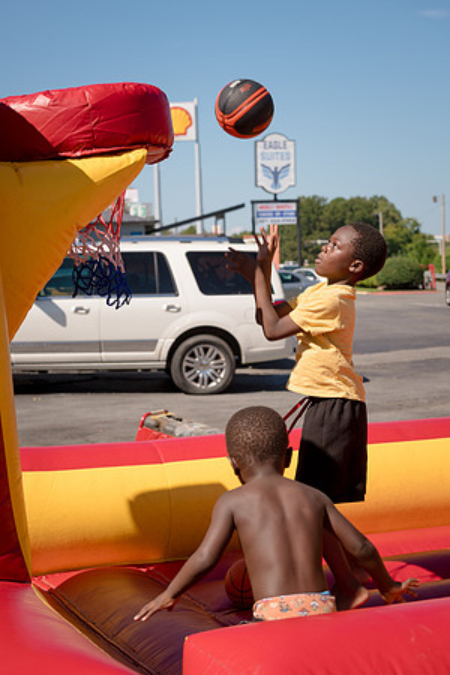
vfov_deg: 28.8
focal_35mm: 70
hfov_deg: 19.5
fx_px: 1312
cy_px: 338
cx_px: 225
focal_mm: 70
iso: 125
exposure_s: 1/400
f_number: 8
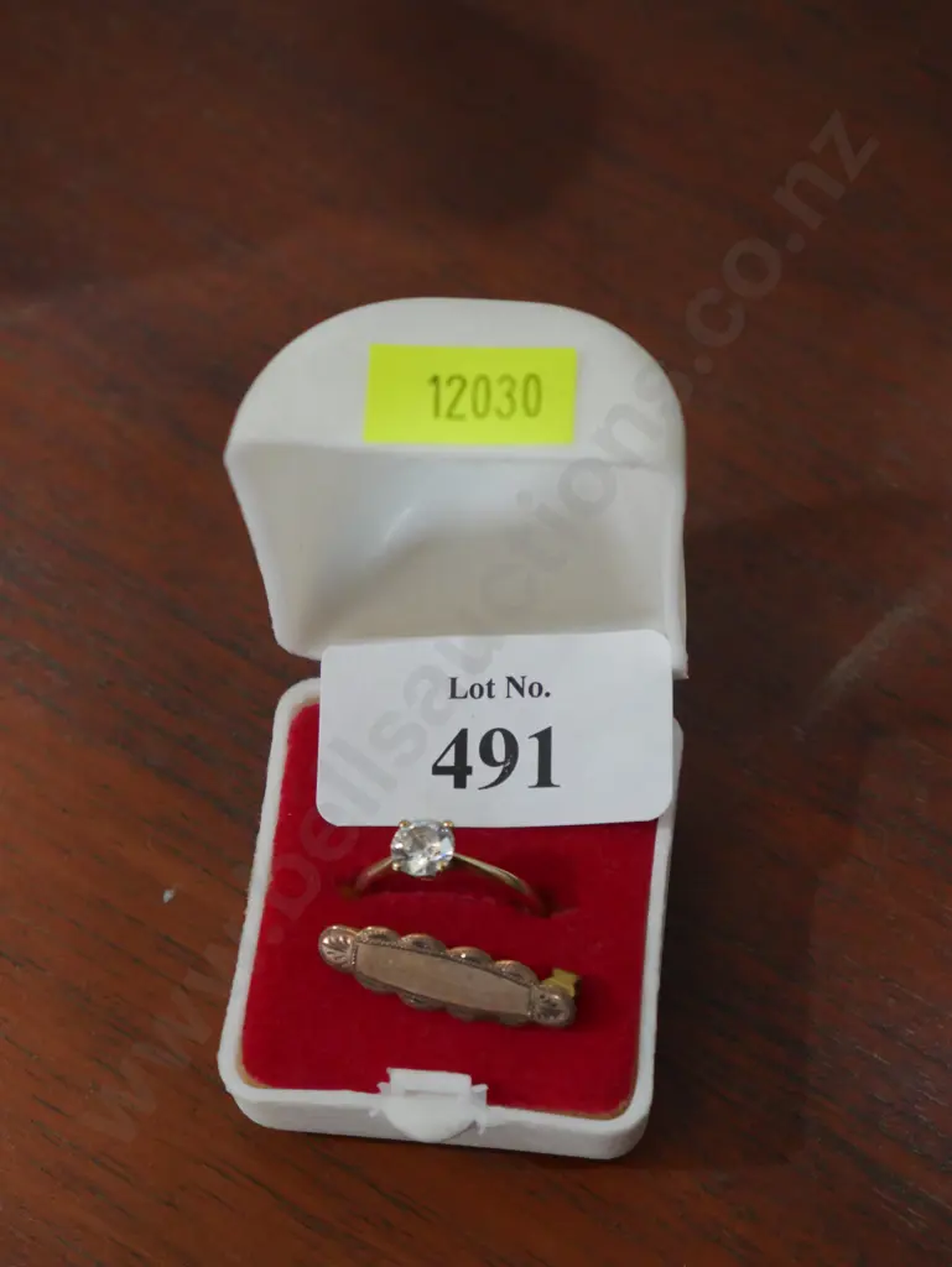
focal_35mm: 84
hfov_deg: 17.6
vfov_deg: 23.3
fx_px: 3078
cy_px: 634
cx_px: 476
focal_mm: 42
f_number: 5.6
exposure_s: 1/100
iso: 1600
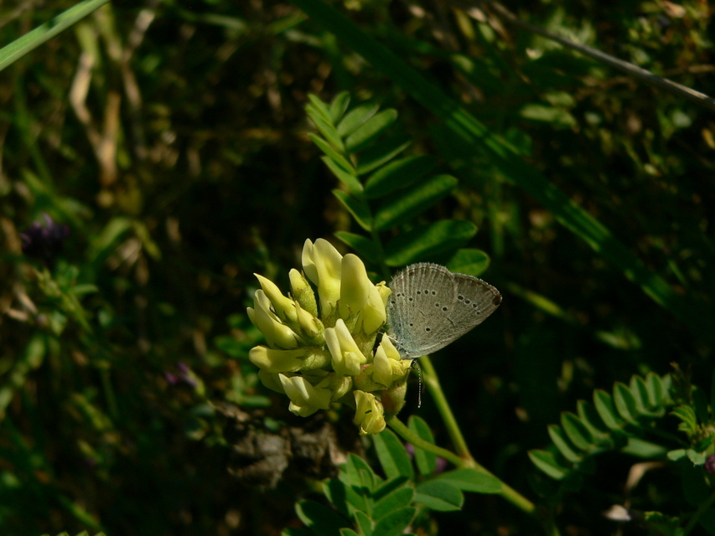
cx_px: 358
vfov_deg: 25.2
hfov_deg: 33.2
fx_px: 1198
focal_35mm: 58
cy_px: 268
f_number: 4
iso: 80
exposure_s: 1/1000
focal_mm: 9.7
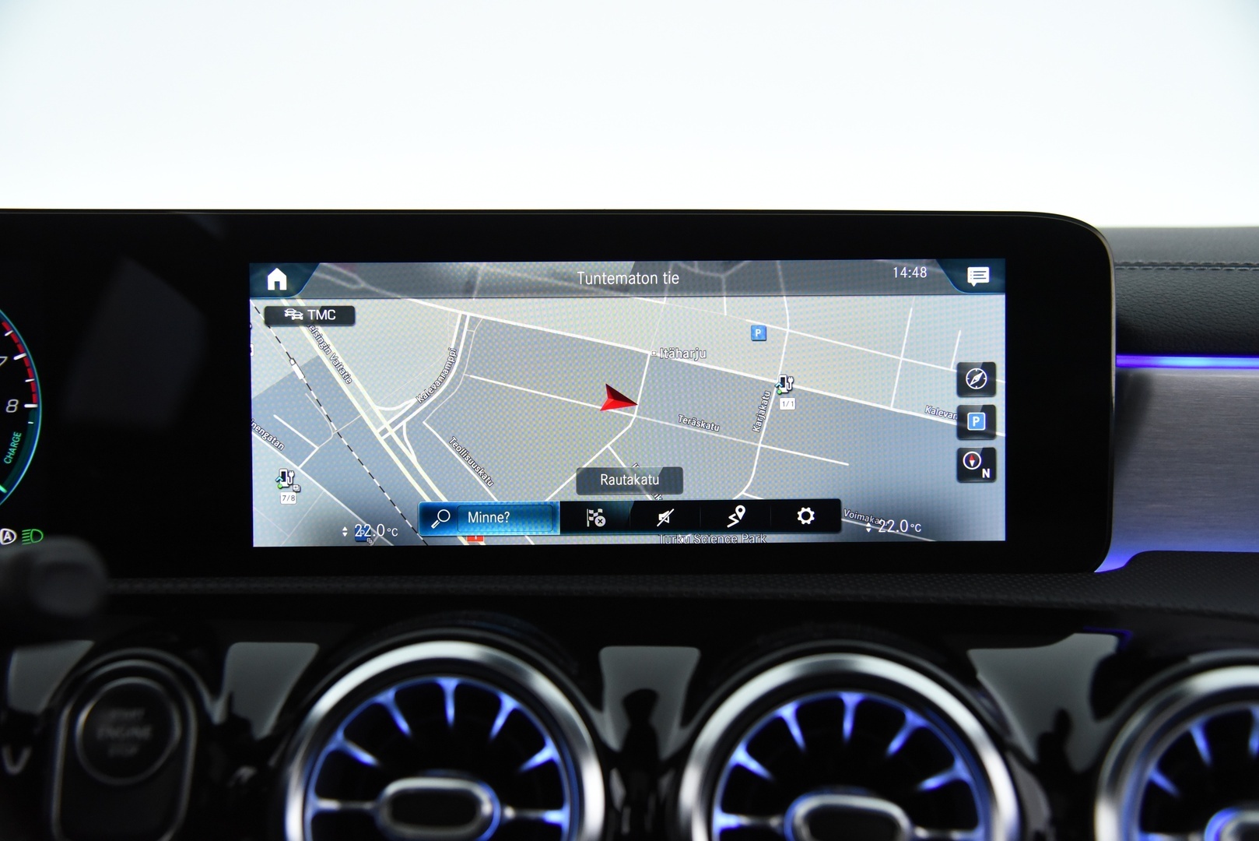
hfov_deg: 50.7
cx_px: 630
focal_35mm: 38
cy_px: 420
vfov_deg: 35.1
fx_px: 1329
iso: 4000
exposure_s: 1/80
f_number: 4
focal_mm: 38
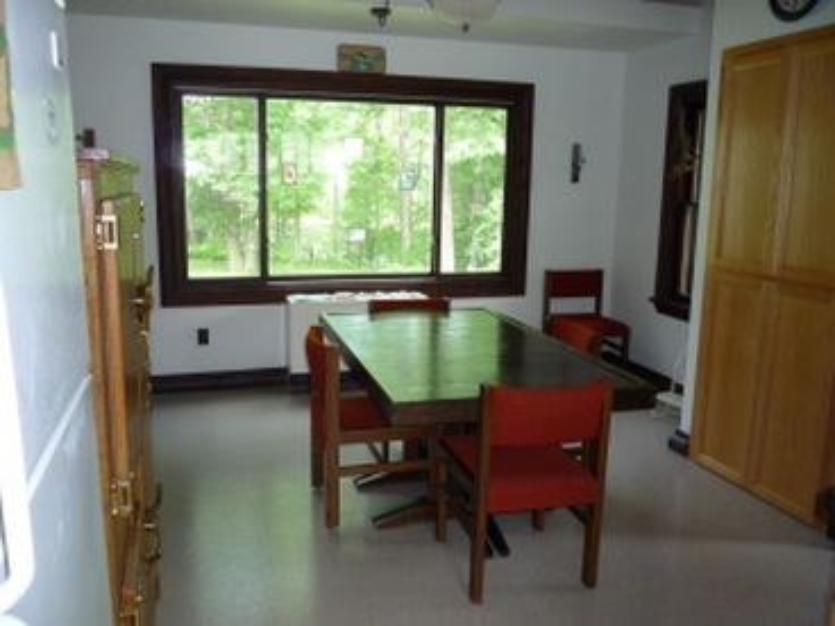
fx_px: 724
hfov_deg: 60.0
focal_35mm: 30
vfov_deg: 46.8
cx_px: 418
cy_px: 313
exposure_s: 1/30
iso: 200
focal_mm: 5.2
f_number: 3.3
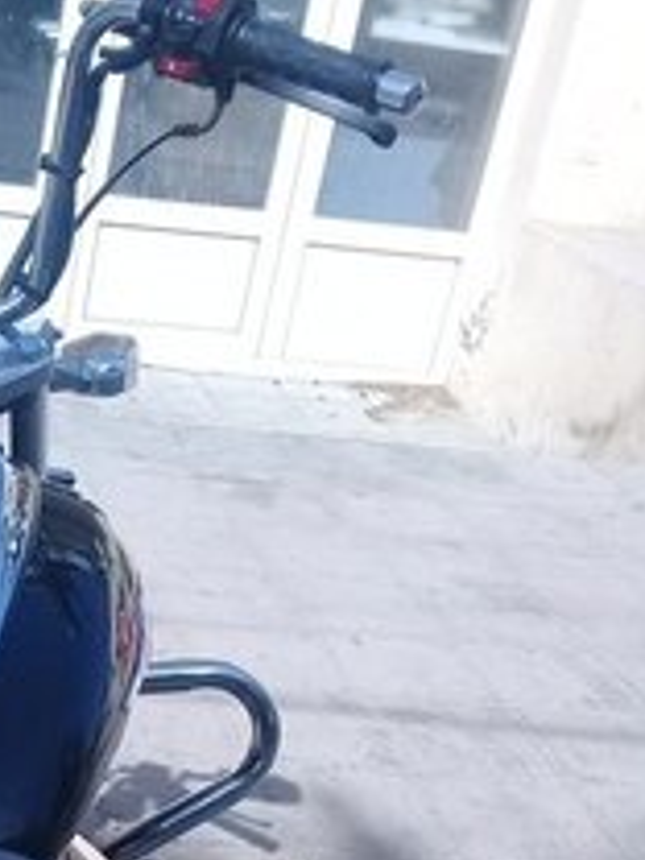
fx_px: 1838
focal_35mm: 74
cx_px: -66
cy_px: 914
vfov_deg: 24.8
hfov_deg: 19.1
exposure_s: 1/1048
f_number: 2.2
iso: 50
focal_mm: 3.3
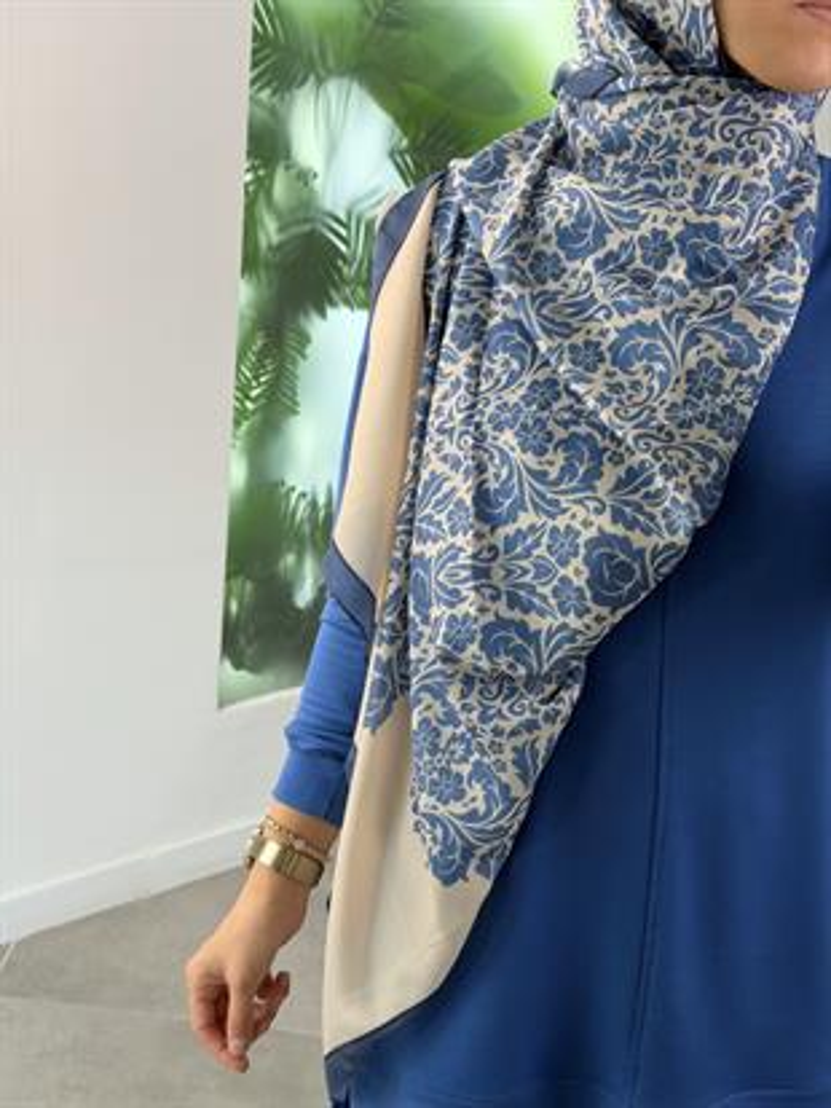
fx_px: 1536
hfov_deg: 30.3
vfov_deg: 39.6
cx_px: 416
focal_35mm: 48
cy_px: 554
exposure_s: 1/170
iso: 50
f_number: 1.78
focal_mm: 6.76
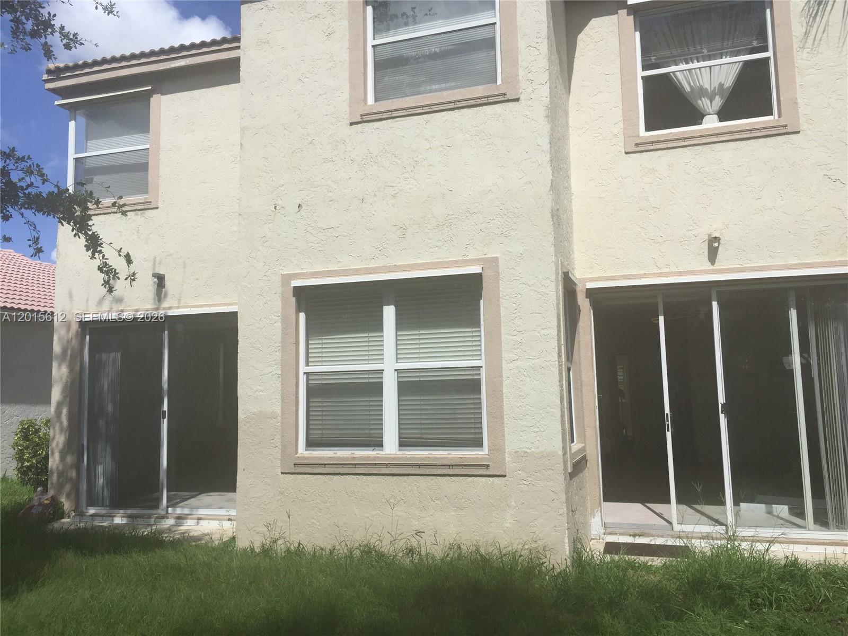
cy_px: 318
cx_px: 424
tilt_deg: +6.0
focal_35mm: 29
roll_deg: -0.1
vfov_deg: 48.2
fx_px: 710
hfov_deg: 61.7
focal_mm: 4.15
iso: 32
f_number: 2.2
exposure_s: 1/3049
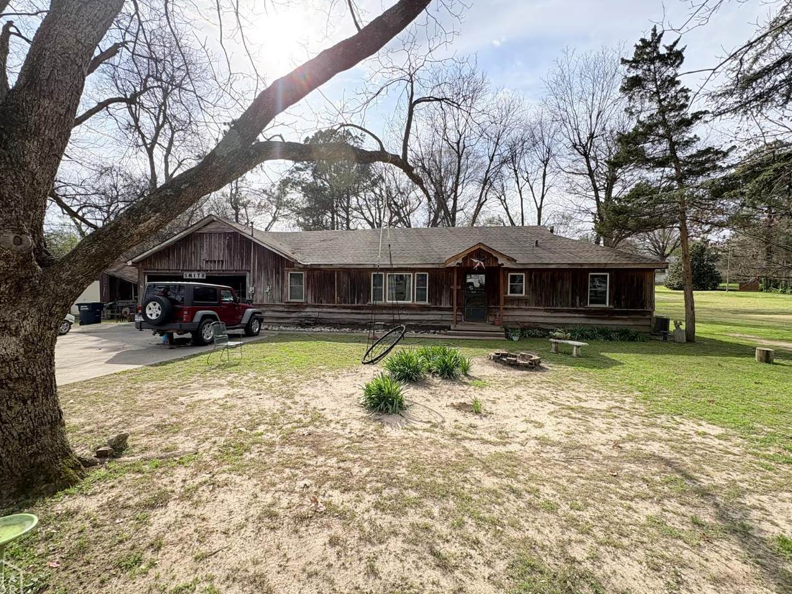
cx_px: 397
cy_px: 294
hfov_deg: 98.2
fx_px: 343
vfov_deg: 81.7
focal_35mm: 15
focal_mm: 2.22
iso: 50
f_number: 2.2
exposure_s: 1/1078
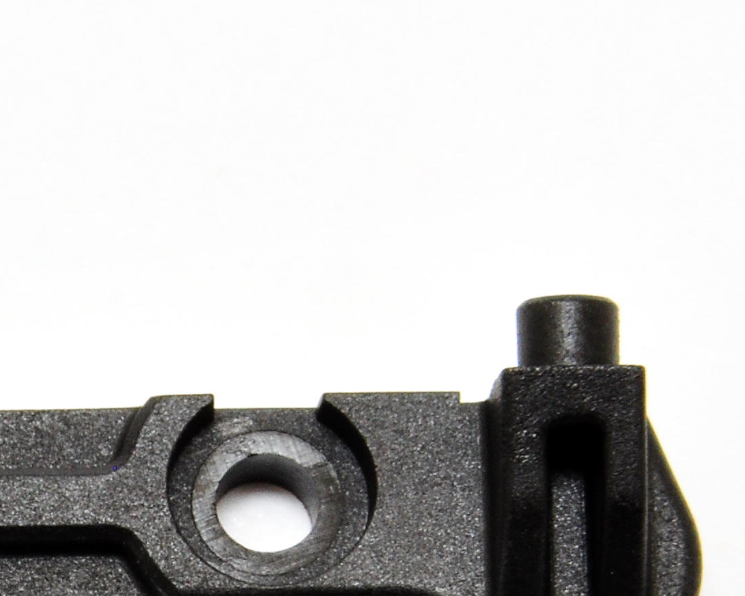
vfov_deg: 2.1
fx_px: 16447
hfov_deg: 2.6
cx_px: -194
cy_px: 823
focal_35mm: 746
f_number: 22
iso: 400
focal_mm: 135
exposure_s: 1/60
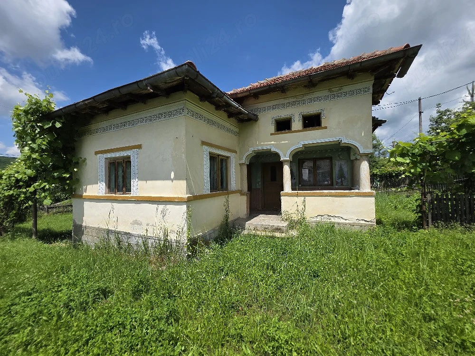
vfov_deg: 89.9
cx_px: 238
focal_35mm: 13
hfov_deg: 106.2
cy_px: 178
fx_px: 178
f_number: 1.9
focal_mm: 2.2
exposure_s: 1/3333
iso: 40
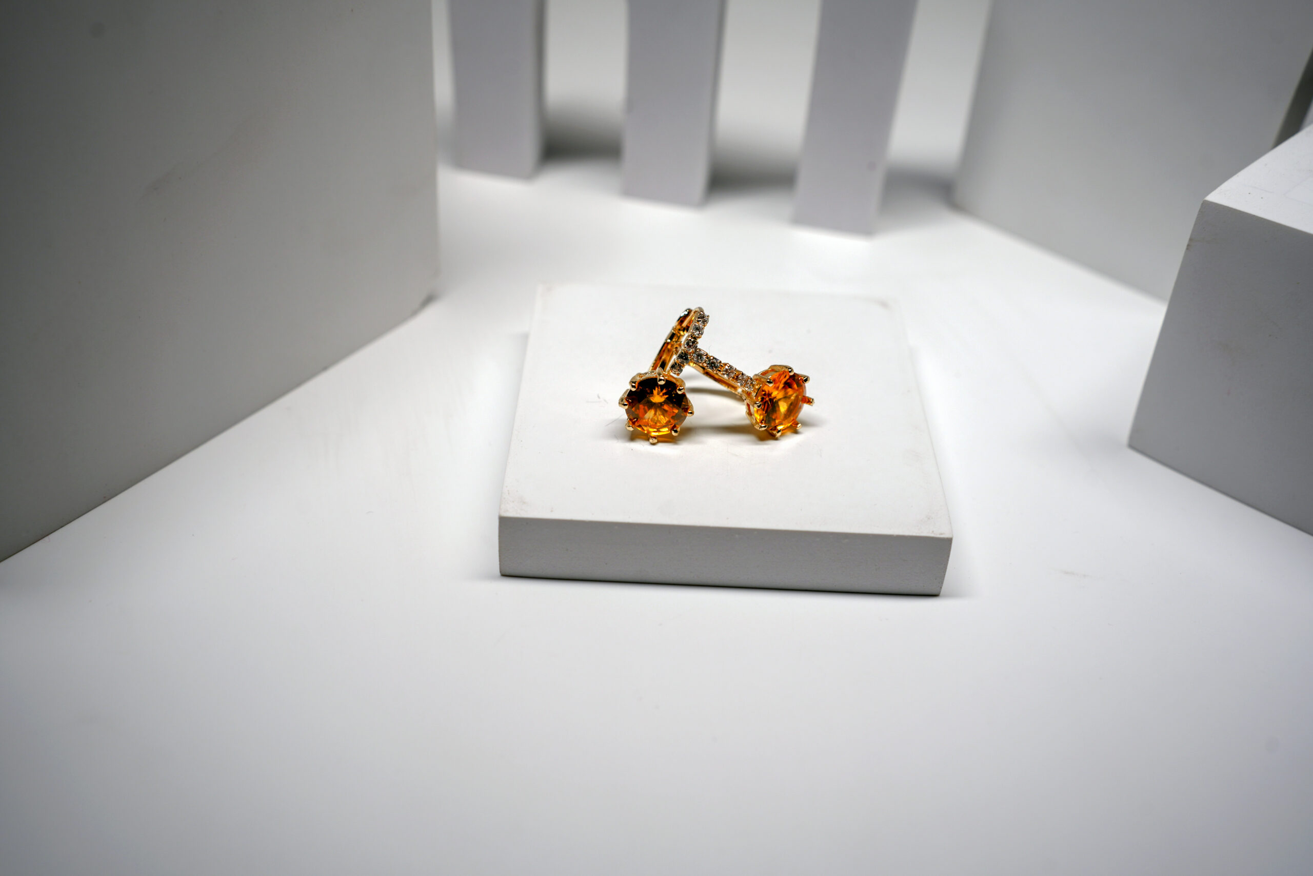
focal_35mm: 35
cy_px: 438
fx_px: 1277
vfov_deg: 37.9
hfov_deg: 54.4
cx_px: 656
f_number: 5.6
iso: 125
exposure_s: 1/160
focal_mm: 35
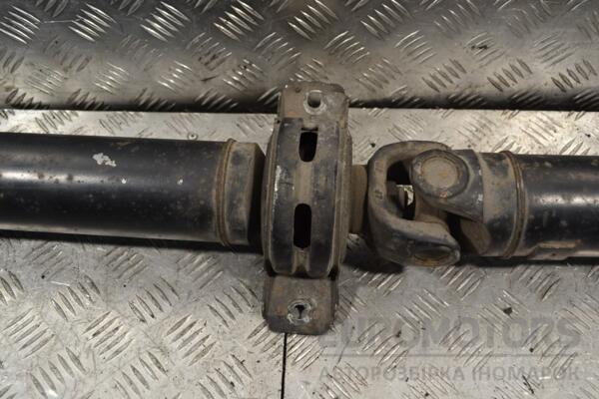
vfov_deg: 36.9
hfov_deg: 53.1
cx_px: 300
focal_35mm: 36
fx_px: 599
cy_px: 200
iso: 400
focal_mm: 24
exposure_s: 1/125
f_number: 5.6
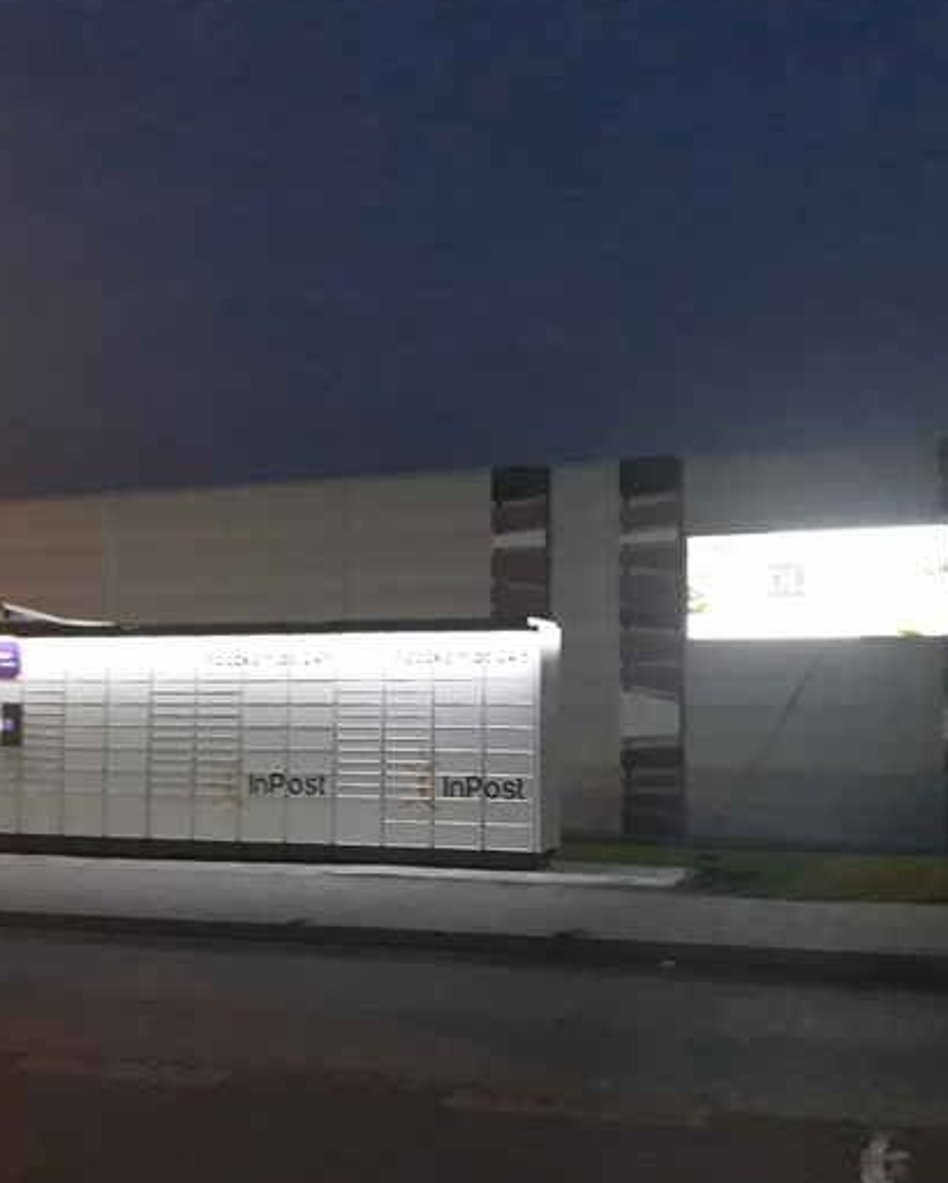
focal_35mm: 36
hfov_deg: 41.2
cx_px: 467
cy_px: 590
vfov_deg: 50.3
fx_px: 1262
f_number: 1.7
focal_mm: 3.71
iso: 800
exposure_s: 1/17
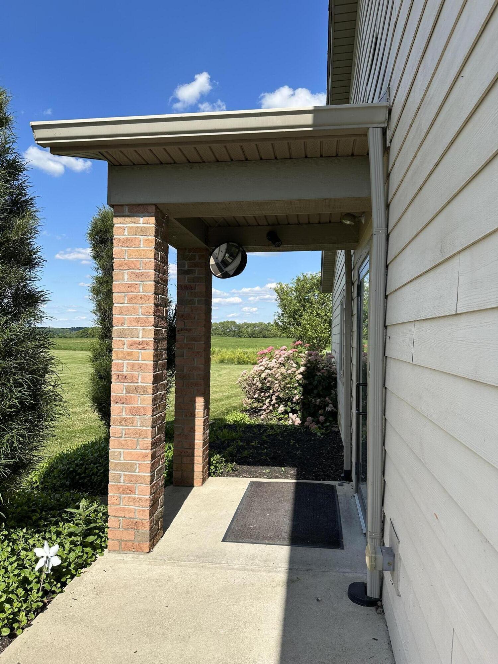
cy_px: 332
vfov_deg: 71.6
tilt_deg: +1.1
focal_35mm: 24
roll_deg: -1.8
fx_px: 460
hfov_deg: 56.8
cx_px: 249
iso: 80
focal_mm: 6.86
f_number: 1.78
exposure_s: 1/3861
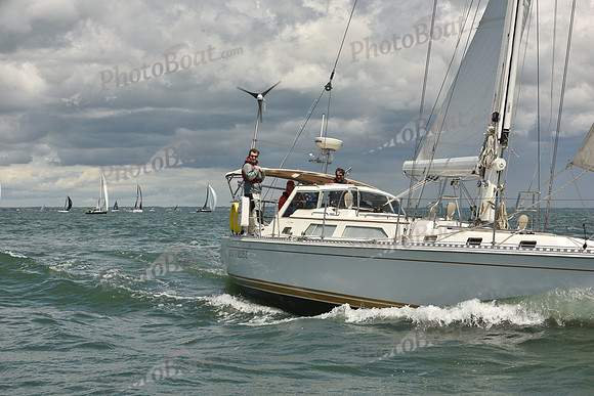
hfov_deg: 28.8
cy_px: 198
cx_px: 297
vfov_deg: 19.5
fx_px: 1155
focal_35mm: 70
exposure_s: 1/800
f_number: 13
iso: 320
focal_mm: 70
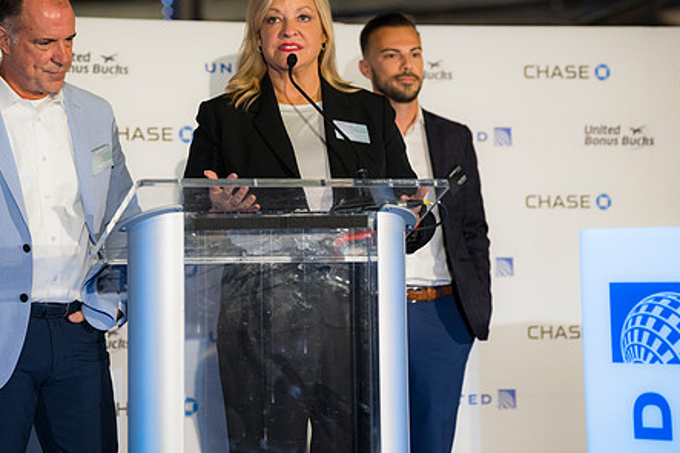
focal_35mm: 135
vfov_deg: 10.2
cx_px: 281
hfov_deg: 15.2
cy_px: 203
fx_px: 2549
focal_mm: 103
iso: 640
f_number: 2.8
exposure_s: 1/160
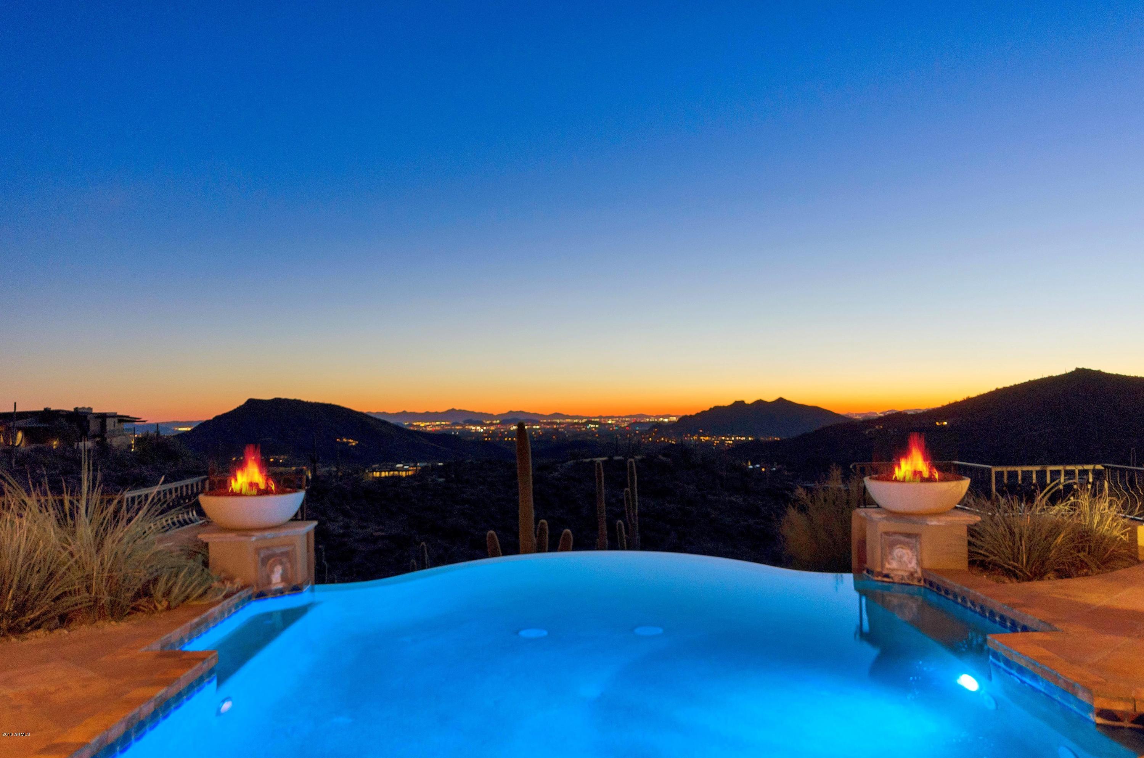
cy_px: 379
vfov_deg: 43.4
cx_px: 572
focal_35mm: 30
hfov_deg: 62.0
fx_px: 951
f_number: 6.3
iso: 400
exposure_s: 1/1.67
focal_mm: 20
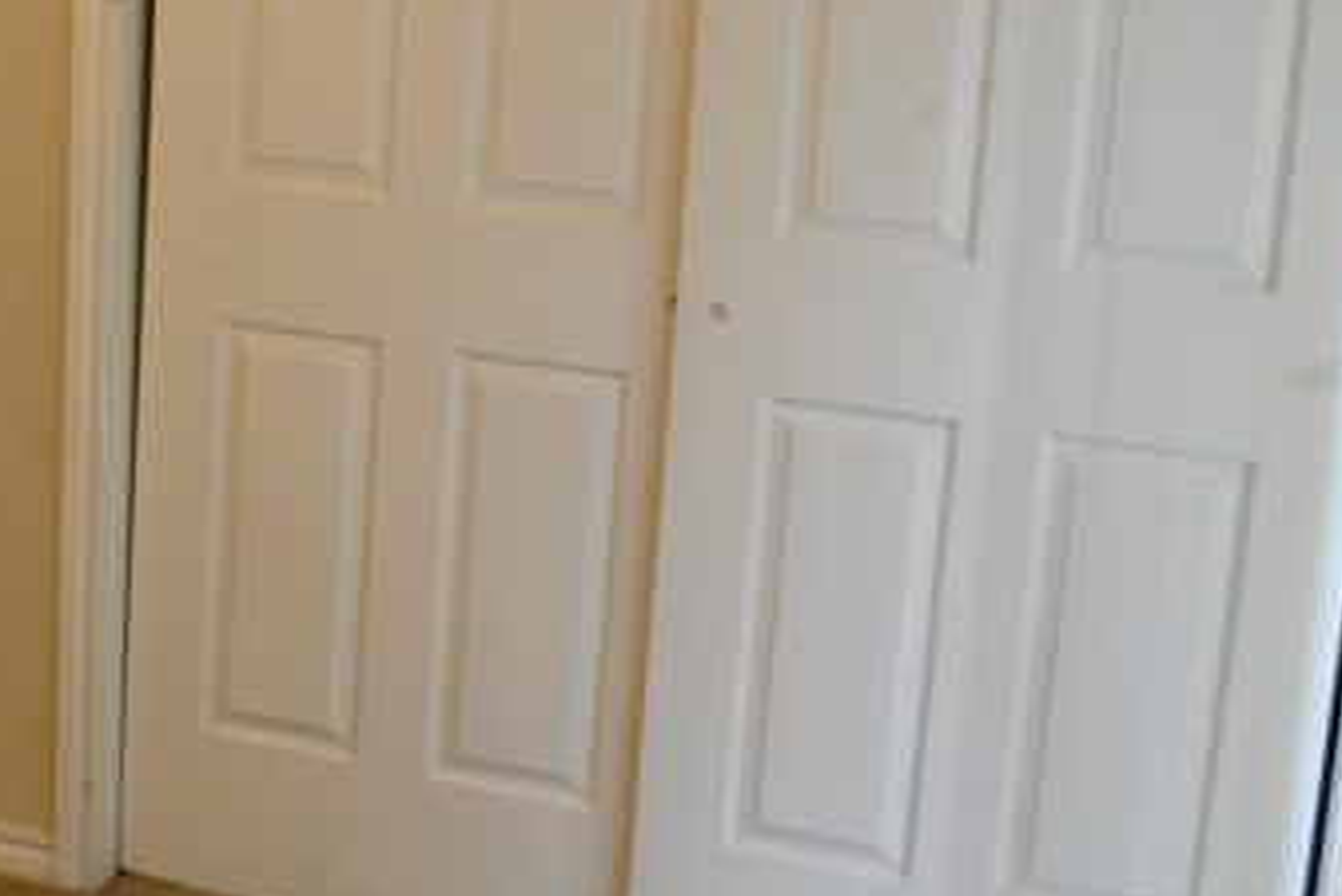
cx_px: -24
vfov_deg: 21.1
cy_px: 217
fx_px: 2387
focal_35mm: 64
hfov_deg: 29.2
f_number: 3.5
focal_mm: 18
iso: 400
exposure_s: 1/20
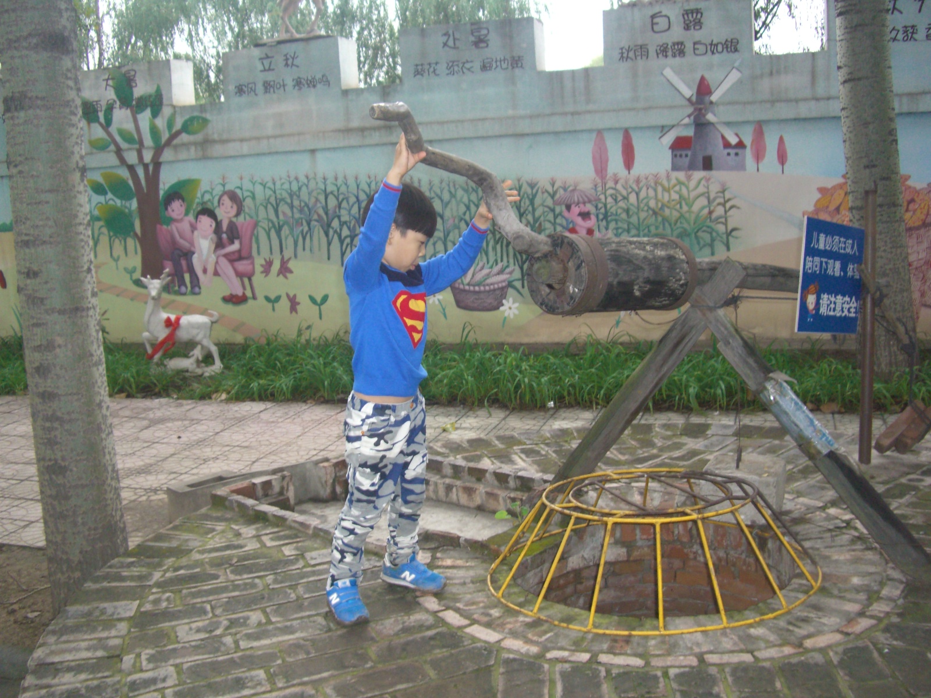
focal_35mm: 38
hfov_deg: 49.0
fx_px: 1022
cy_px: 349
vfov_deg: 37.7
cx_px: 466
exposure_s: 1/60
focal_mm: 7.9
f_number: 2.8
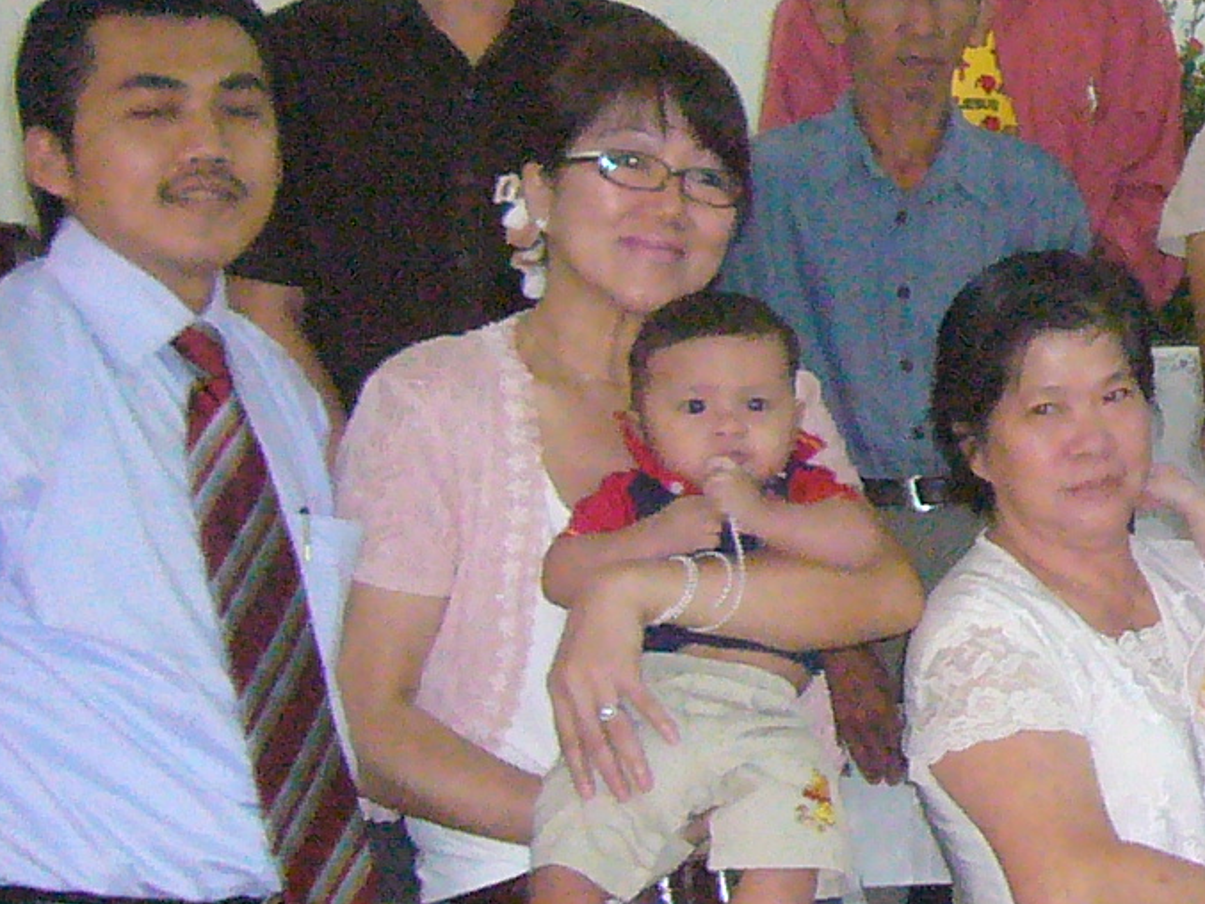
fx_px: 4213
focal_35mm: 121
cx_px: 1607
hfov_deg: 15.4
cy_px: 155
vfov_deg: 12.2
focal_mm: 4.7
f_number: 2.8
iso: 400
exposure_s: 1/30
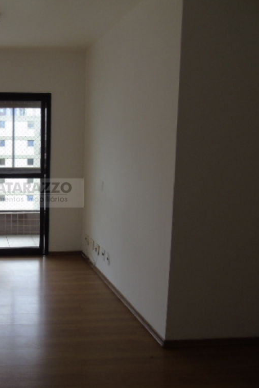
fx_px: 378
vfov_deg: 54.4
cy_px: 193
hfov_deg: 34.8
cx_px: 7
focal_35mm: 35
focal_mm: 4.4
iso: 80
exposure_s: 1/40
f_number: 3.4
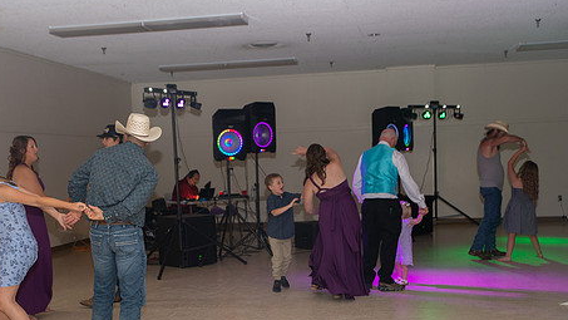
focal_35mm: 51
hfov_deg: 40.5
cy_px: 237
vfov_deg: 23.3
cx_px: 250
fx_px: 768
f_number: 3.5
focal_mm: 38
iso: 800
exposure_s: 1/125
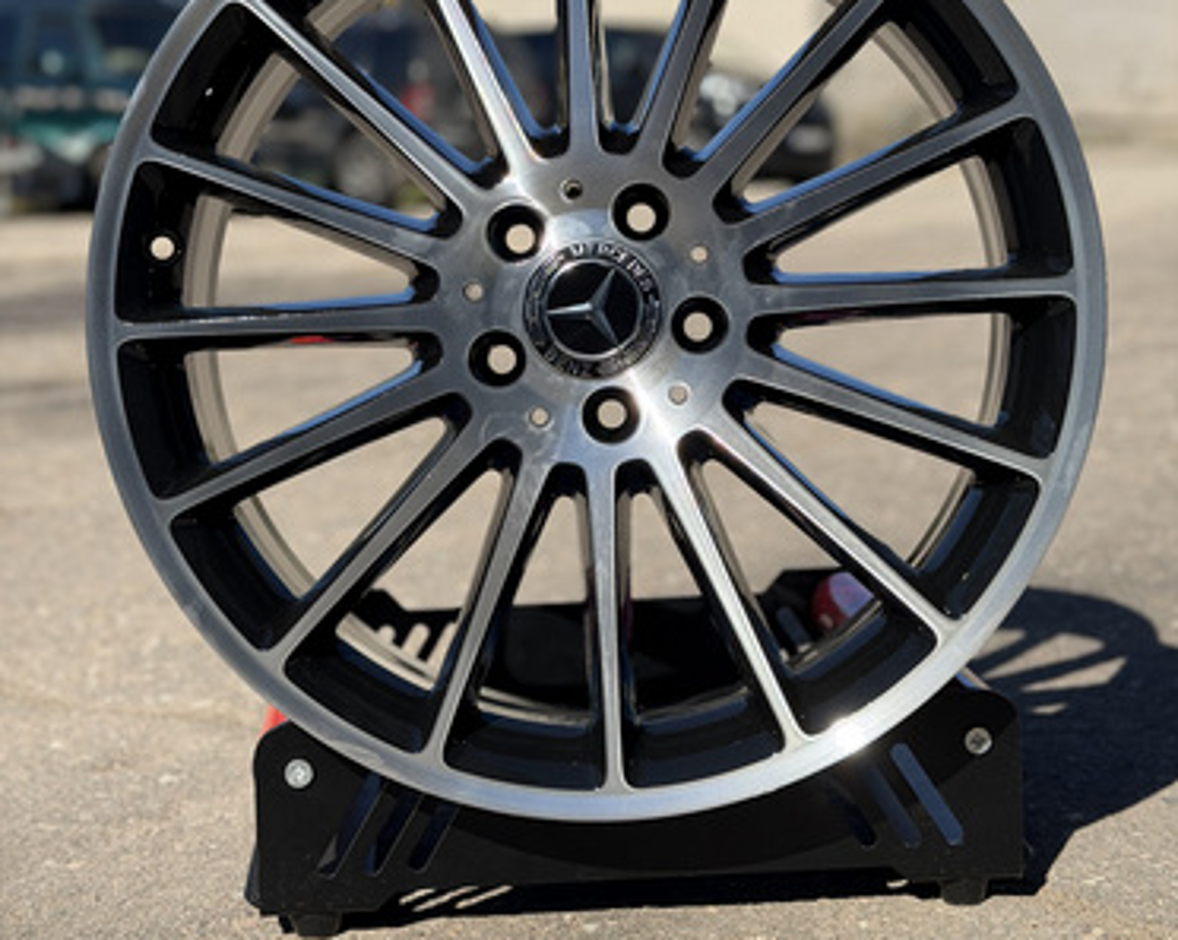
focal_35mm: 63
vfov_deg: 24.1
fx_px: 2195
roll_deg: -2.1
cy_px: 329
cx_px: 587
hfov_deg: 30.0
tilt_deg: -4.4
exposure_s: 1/5587
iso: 80
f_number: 1.78
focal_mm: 6.76
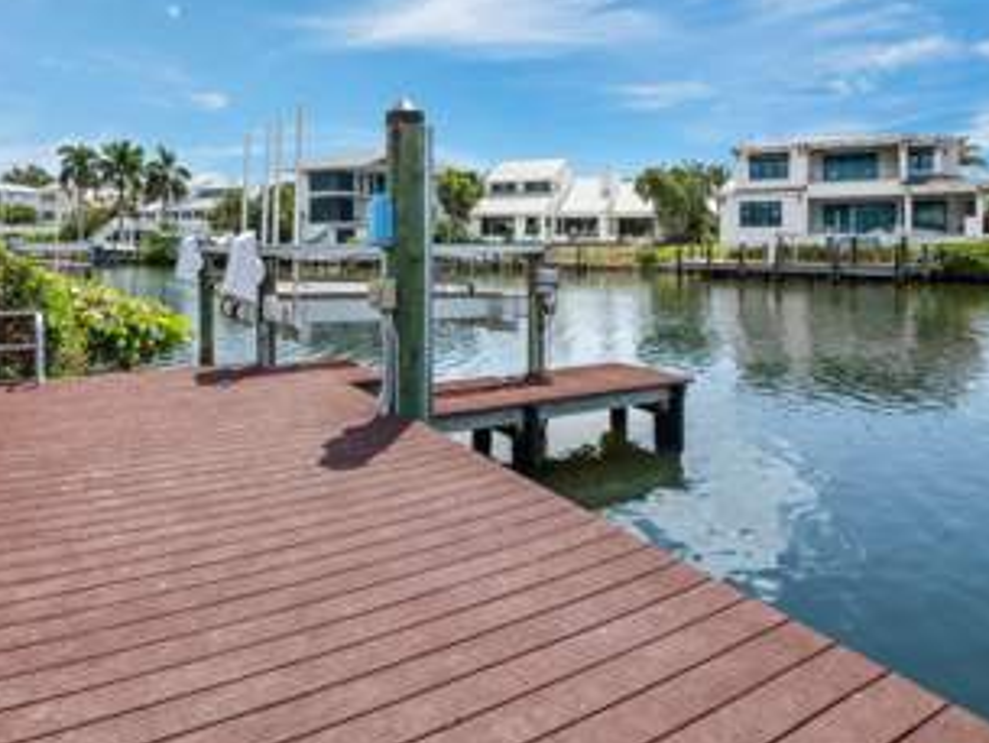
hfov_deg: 75.6
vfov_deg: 59.7
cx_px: 399
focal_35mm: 22
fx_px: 629
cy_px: 250
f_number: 10
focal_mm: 7
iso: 400
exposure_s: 1/800
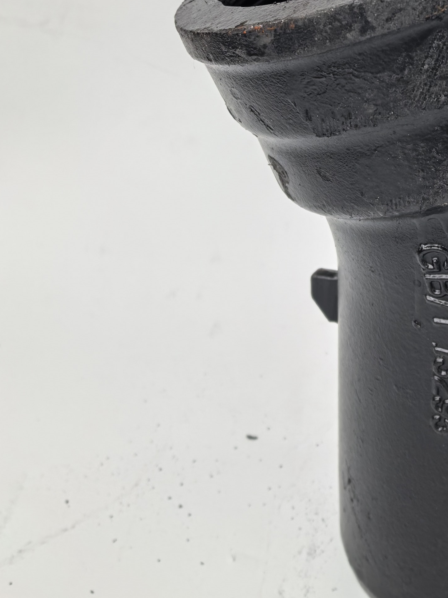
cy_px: 170
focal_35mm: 64
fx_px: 1104
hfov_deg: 22.0
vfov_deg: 29.9
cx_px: 456
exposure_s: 1/100
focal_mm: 8.5
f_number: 2
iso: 100
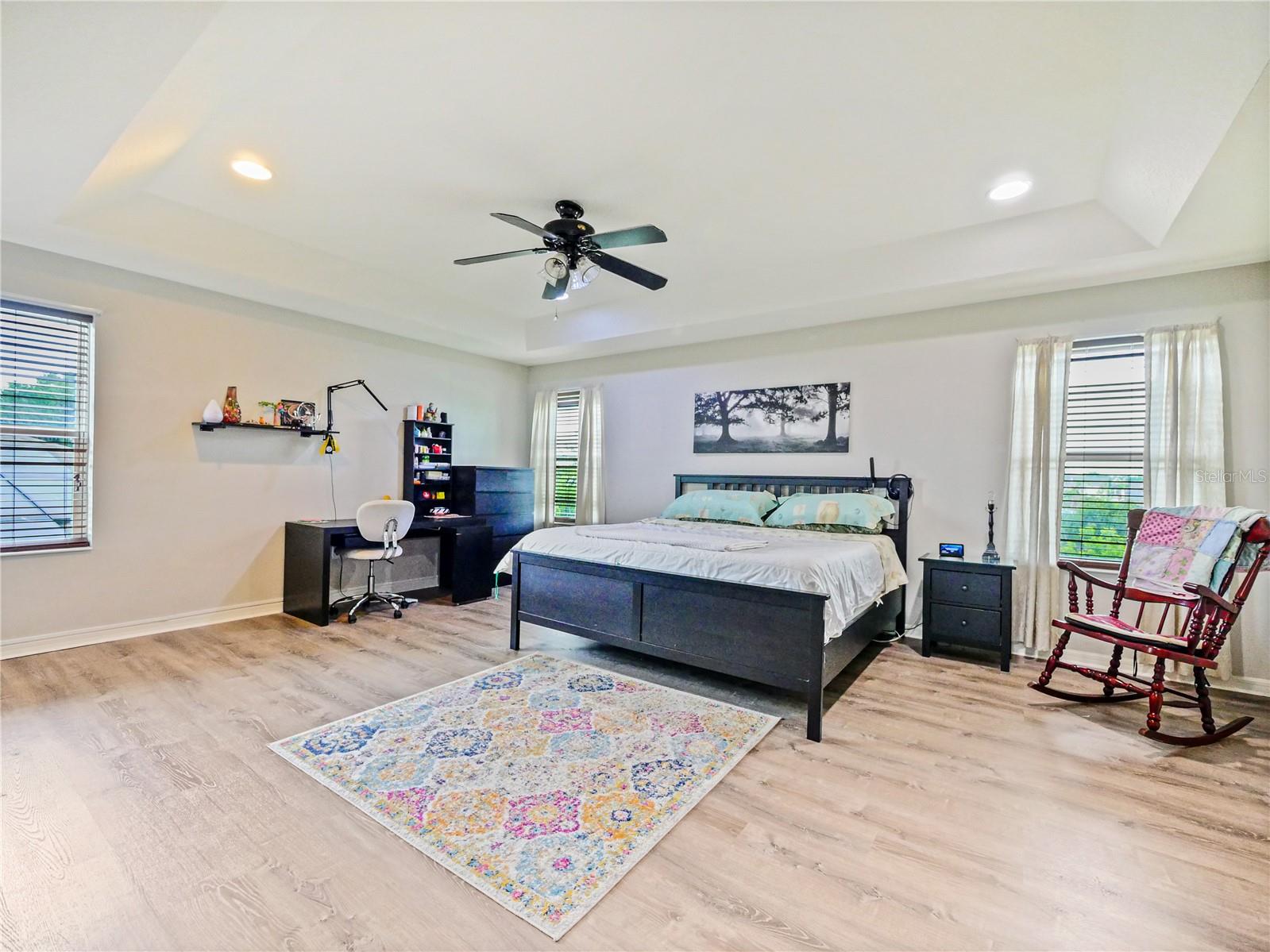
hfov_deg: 102.1
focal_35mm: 14
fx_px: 514
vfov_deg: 85.7
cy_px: 476
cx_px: 635
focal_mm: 7
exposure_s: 1/40
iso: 3200
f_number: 4
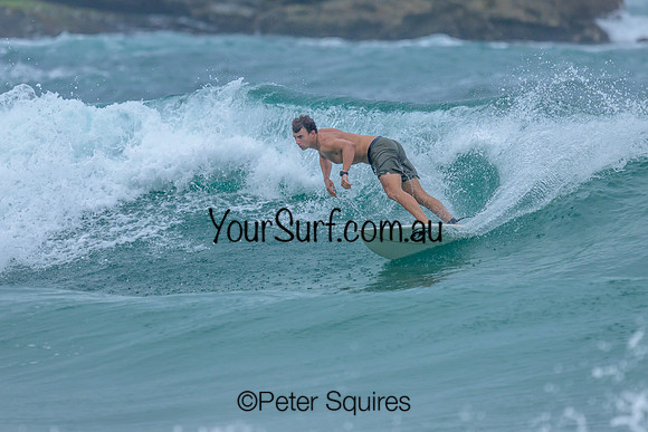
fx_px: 19797
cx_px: 312
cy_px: 157
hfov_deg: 1.9
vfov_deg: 1.3
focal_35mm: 1100
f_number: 6.3
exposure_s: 1/3200
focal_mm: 800
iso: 640
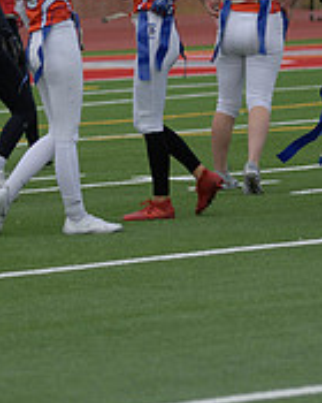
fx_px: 4074
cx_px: 166
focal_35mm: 342
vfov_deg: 5.6
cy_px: 63
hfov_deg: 4.5
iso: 90
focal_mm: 110
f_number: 2.8
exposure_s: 1/200
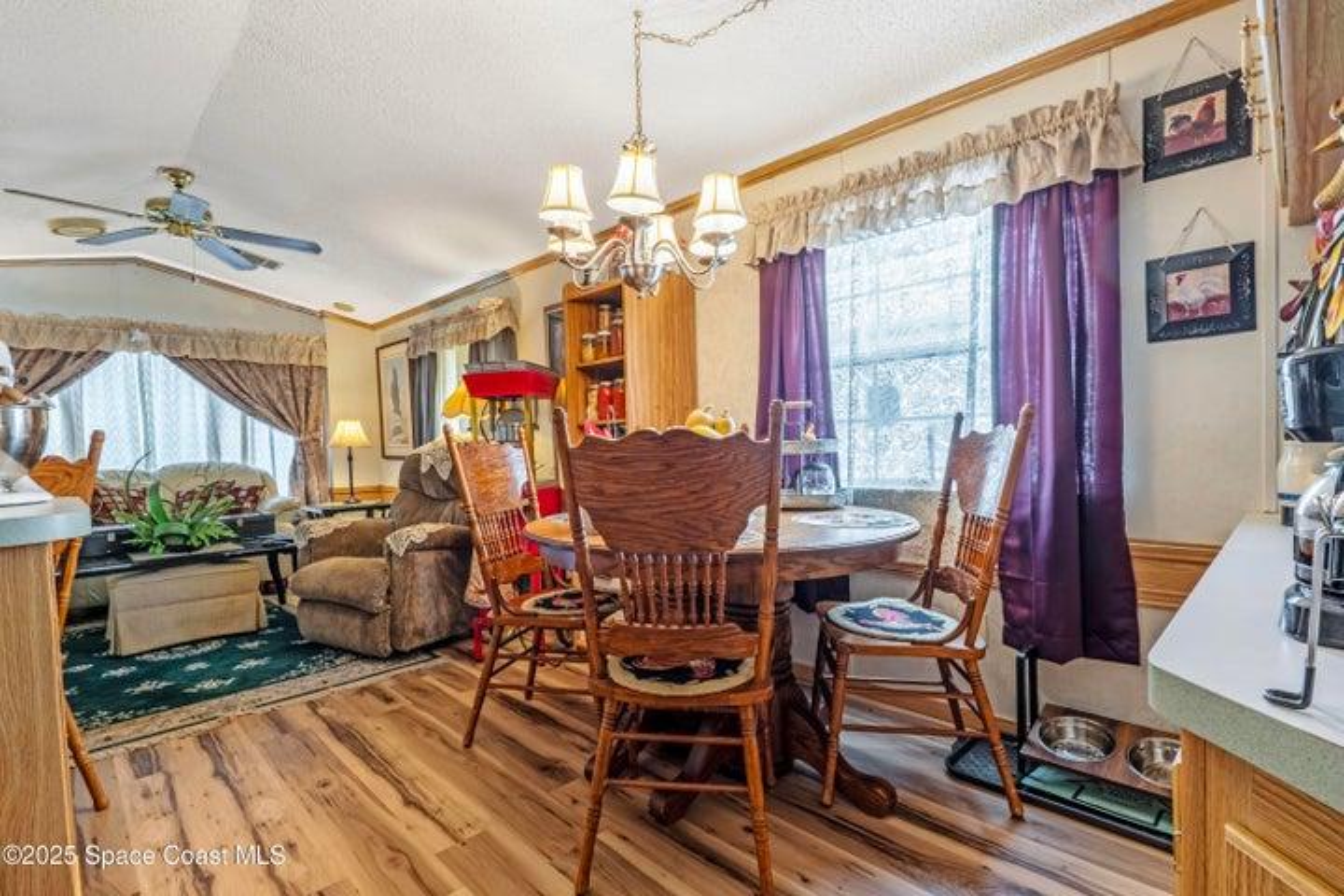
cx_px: 672
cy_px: 448
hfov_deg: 95.0
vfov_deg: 72.1
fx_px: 616
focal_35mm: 16
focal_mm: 11
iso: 250
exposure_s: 1/50
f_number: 9
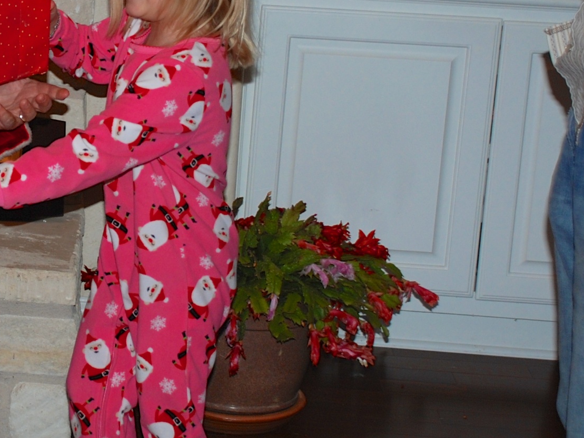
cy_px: 114
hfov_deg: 15.5
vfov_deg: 11.8
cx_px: 16
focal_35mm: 125
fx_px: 2109
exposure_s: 1/60
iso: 200
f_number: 4.2
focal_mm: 32
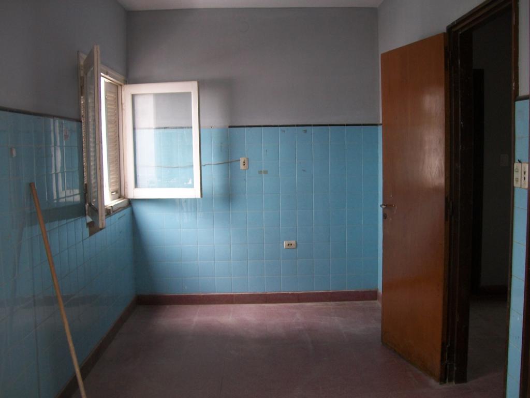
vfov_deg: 39.7
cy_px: 199
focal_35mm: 36
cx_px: 265
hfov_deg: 51.4
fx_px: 551
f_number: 2.7
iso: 80
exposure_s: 1/40
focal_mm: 6
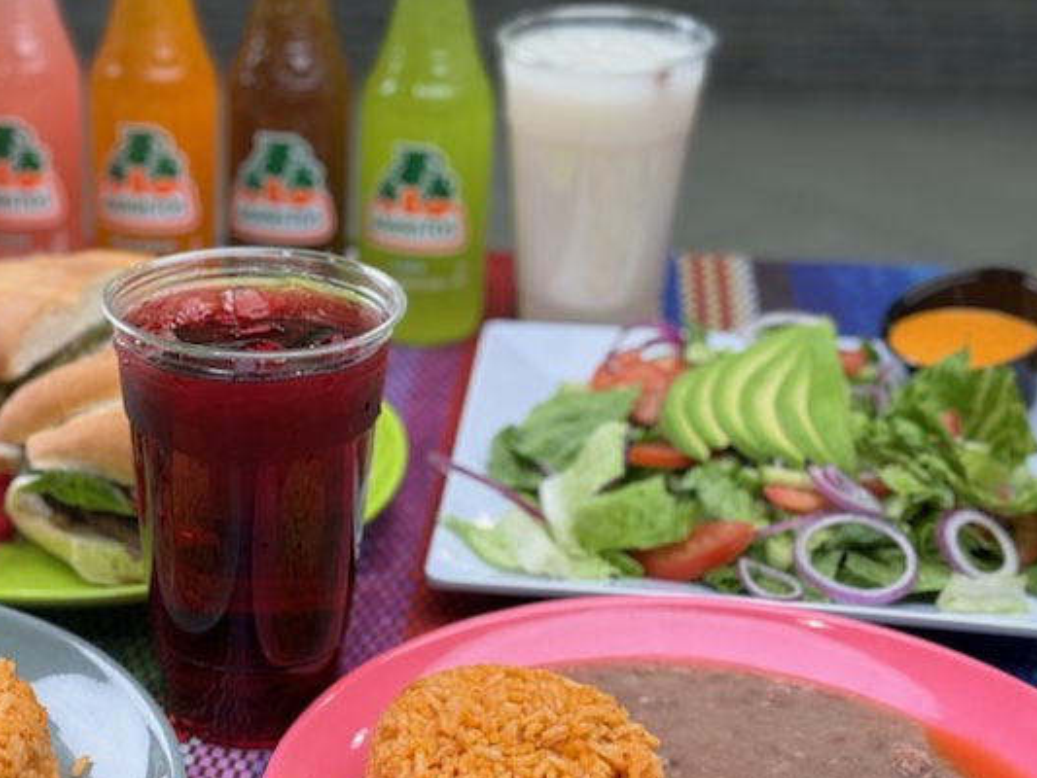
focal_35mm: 72
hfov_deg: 26.7
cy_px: 533
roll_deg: -0.4
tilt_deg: -26.0
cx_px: 268
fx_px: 2157
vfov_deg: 20.4
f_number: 1.78
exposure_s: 1/120
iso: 50
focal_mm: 6.76
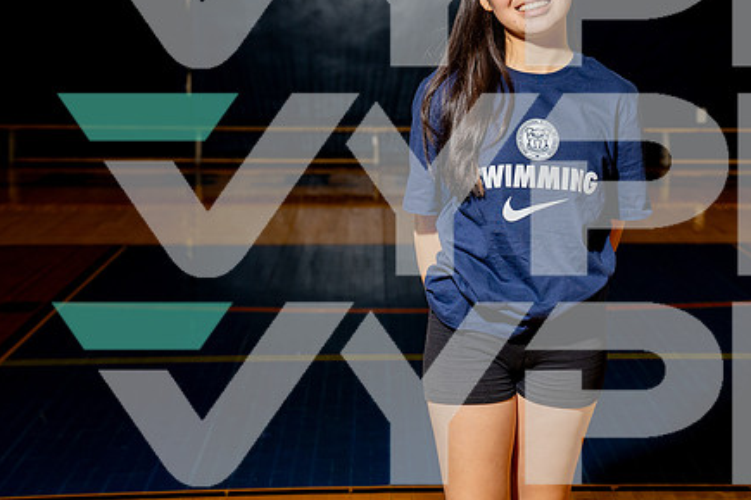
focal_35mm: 95
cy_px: 185
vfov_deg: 14.4
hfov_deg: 21.4
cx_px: 497
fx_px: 1982
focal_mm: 70
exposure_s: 1/250
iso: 400
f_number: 5.6
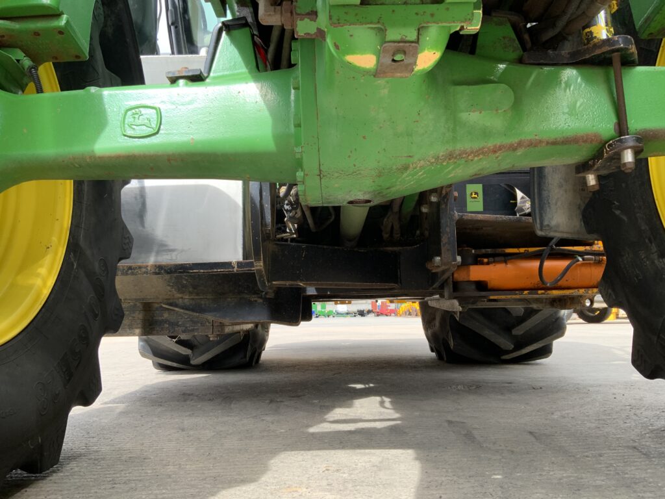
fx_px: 557
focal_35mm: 29
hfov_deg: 61.7
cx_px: 332
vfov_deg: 48.2
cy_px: 250
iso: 16
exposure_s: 1/223
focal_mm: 3
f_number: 1.8
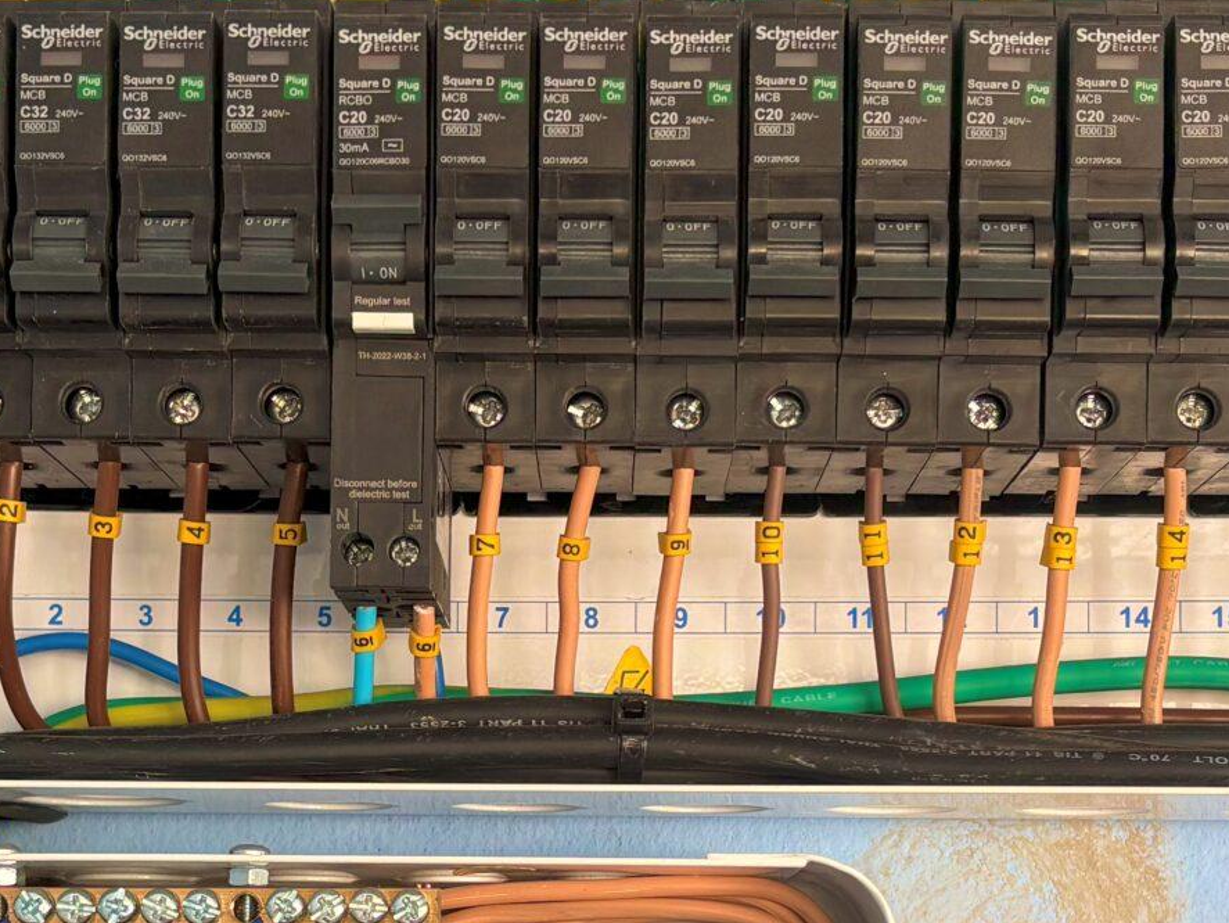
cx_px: 546
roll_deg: -0.7
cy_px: 791
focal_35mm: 75
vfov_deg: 19.4
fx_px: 2664
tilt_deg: +2.8
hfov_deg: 26.0
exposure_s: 1/121
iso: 100
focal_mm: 5.96
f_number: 1.6
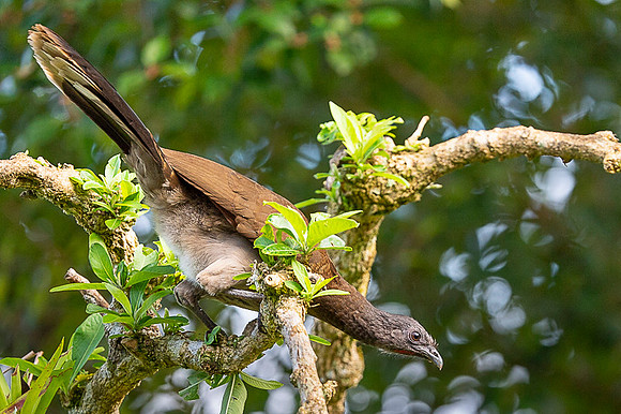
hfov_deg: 5.0
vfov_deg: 3.3
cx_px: 387
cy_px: 345
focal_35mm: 416
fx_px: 7177
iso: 1000
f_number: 4
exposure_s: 1/640
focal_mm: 250
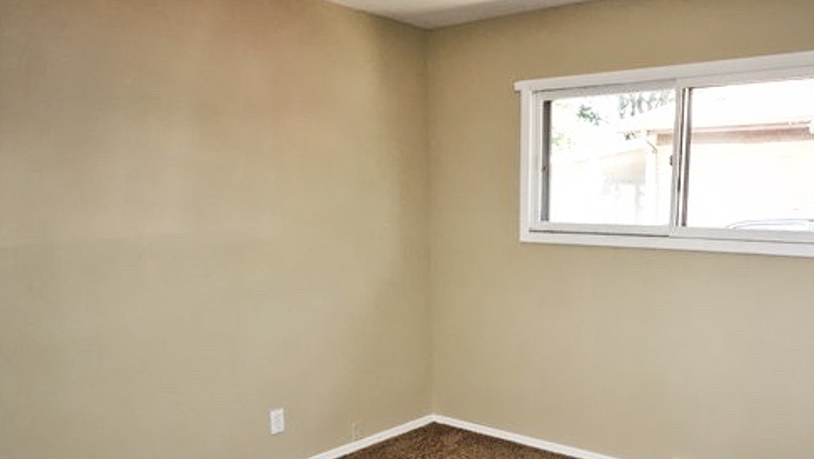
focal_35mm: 33
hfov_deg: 58.9
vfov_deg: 34.8
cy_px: 351
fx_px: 713
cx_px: 495
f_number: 4
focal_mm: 16
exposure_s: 1/160
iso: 640
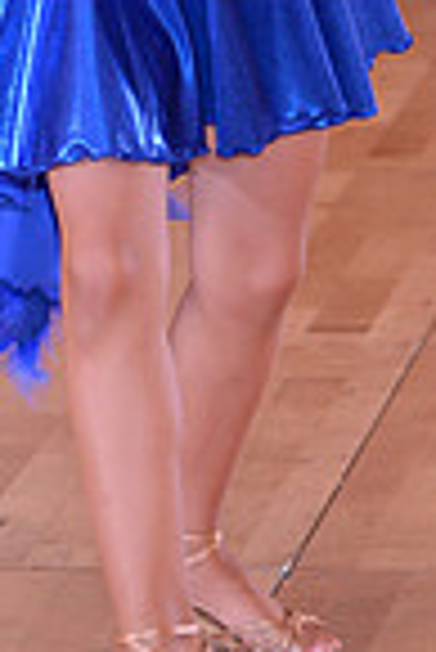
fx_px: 8119
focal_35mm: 448
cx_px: 106
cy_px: -148
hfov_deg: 3.1
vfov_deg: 4.6
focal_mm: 112
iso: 1250
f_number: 4.5
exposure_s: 1/250
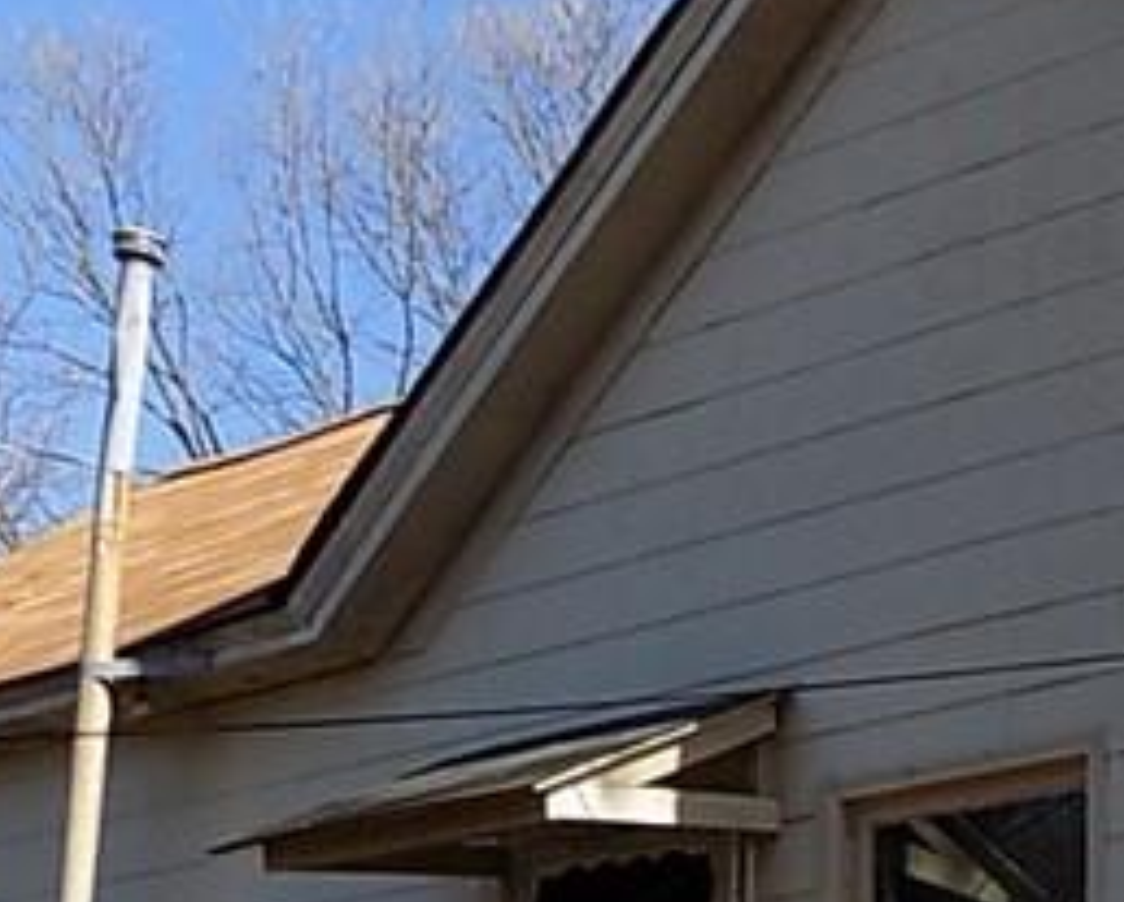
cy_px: 1272
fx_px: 2964
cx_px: 1612
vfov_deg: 16.1
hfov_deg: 19.2
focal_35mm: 89
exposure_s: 1/640
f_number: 3.1
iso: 80
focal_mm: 4
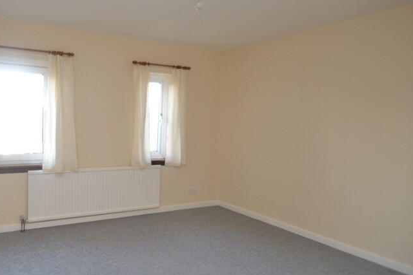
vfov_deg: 53.2
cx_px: 106
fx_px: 275
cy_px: 137
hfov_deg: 69.2
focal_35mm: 24
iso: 400
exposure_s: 1/80
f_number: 4.5
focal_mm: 10
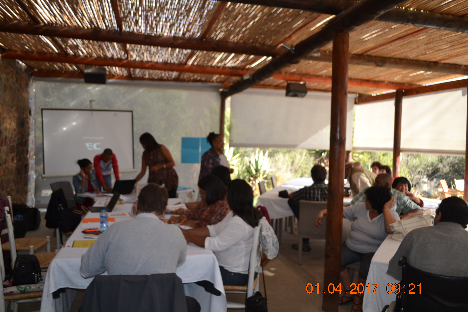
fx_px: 390
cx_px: 234
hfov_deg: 61.9
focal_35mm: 30
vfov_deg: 43.6
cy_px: 156
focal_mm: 20
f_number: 4
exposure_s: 1/125
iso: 110
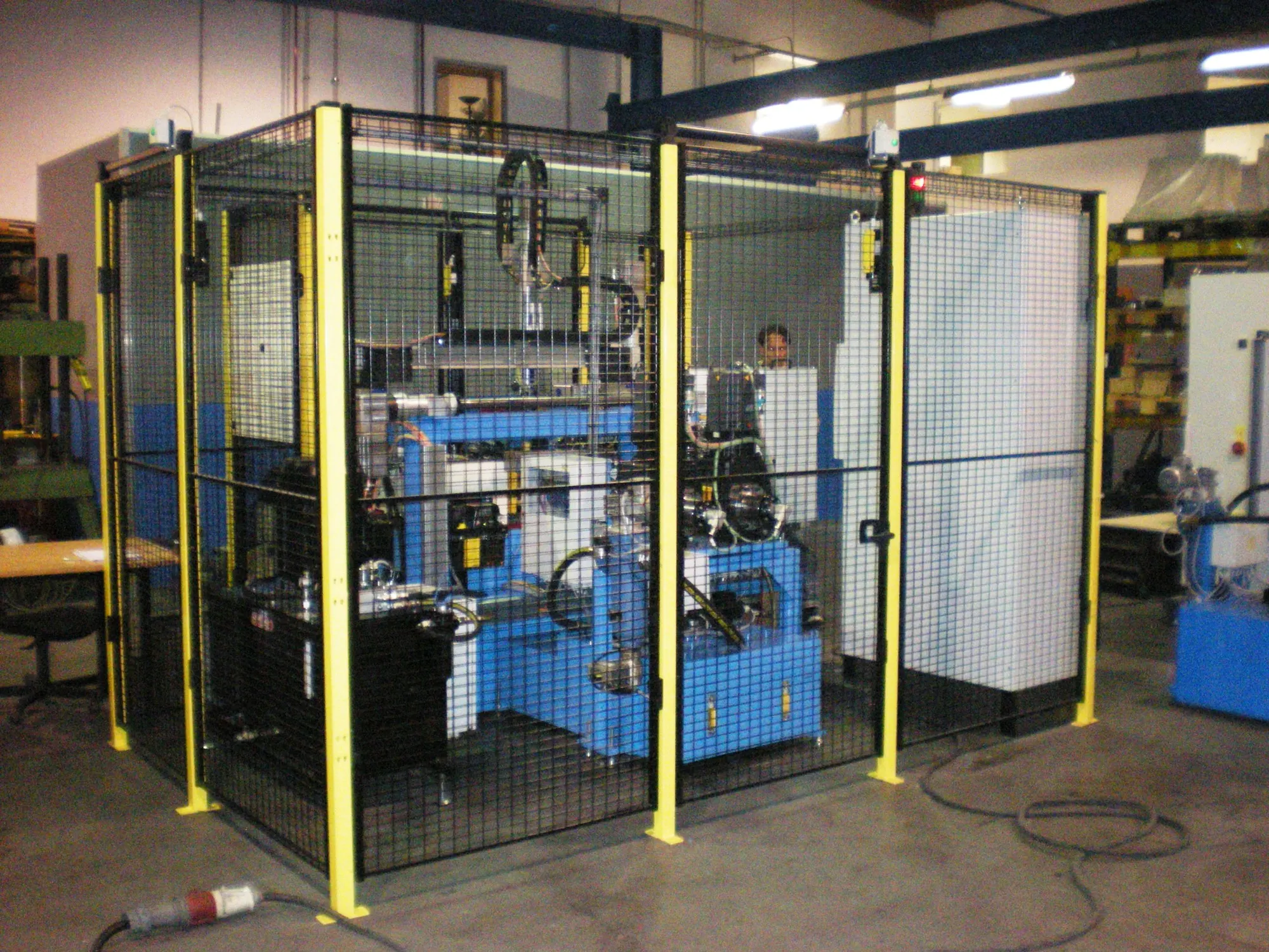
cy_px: 476
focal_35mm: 38
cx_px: 634
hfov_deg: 49.0
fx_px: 1393
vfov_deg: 37.7
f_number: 3.1
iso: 640
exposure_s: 1/60
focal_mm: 6.3
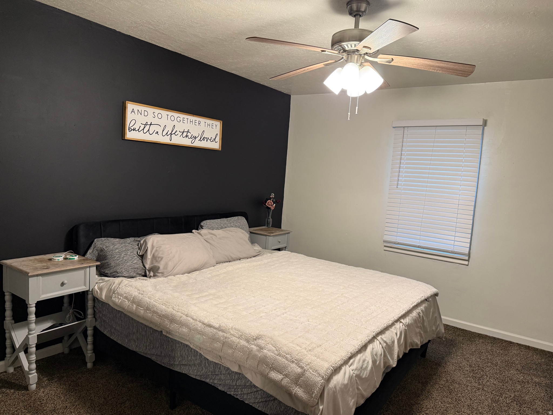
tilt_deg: -5.2
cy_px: 208
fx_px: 383
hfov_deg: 71.6
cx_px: 276
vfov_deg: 56.8
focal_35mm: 24
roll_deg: -3.7
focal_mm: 6.76
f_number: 1.78
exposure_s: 1/60
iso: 250
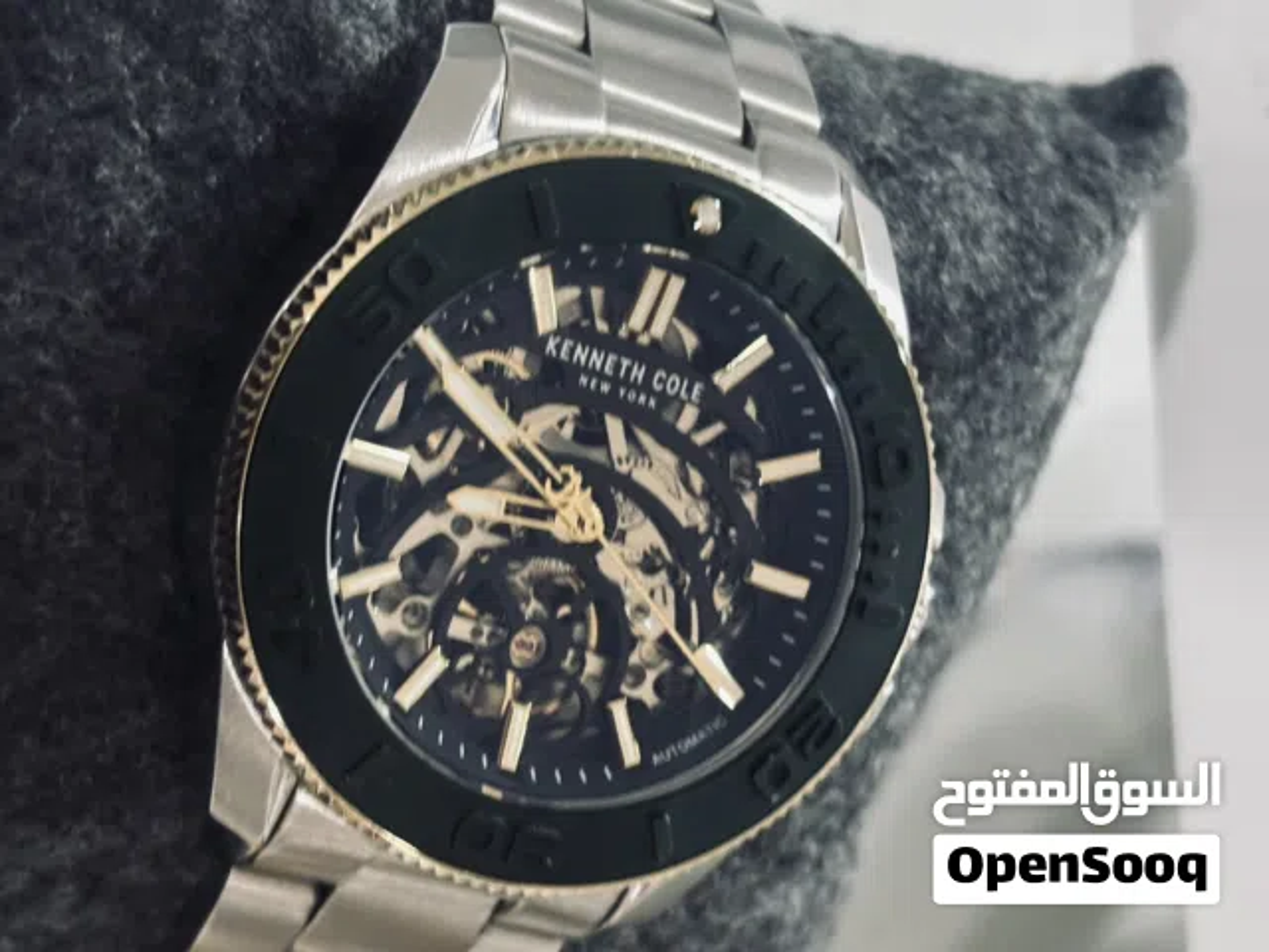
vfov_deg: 28.0
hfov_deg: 36.8
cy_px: 476
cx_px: 634
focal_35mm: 52
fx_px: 1906
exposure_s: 1/20
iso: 400
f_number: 1.6
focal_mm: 5.96
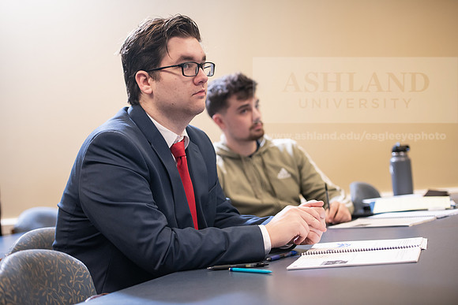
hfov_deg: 28.8
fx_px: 891
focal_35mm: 70
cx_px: 229
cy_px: 152
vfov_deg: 19.5
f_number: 3.2
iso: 640
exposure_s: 1/160
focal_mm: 70
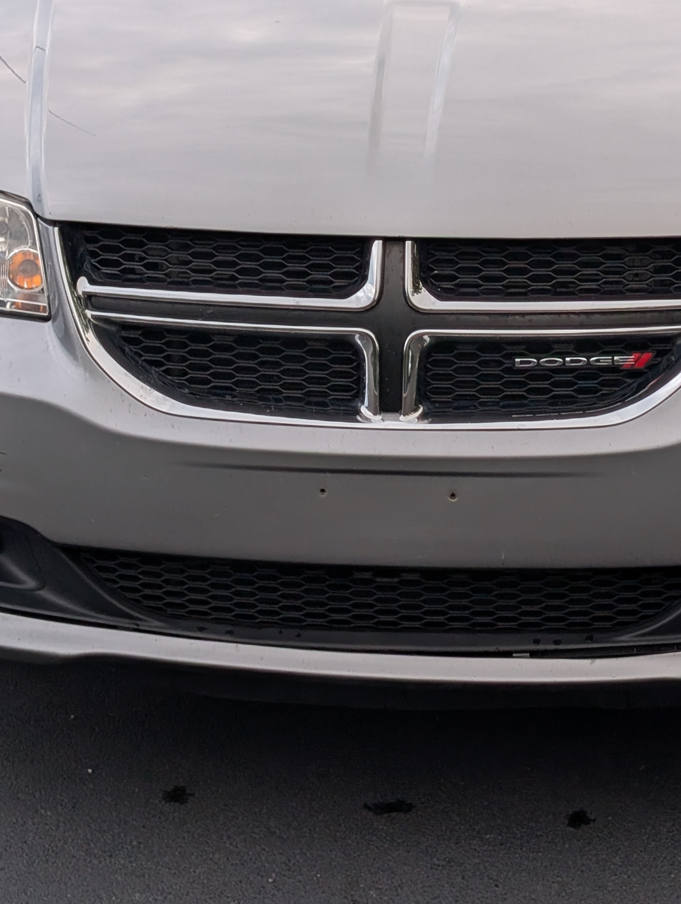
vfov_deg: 22.8
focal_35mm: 85
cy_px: 267
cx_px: 413
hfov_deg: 17.4
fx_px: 2224
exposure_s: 1/23.8
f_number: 1.68
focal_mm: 6.9
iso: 47
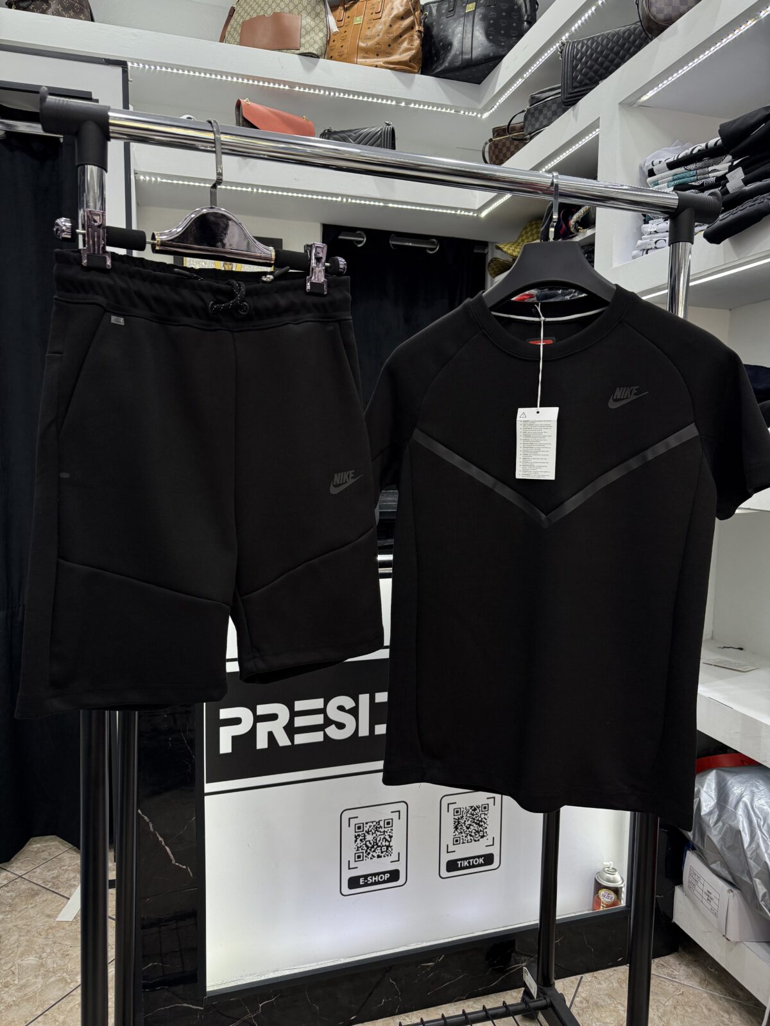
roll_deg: -1.5
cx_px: 385
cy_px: 513
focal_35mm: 24
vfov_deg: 71.6
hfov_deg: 56.8
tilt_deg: -5.2
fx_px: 712
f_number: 1.78
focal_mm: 6.76
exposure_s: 1/185
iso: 200
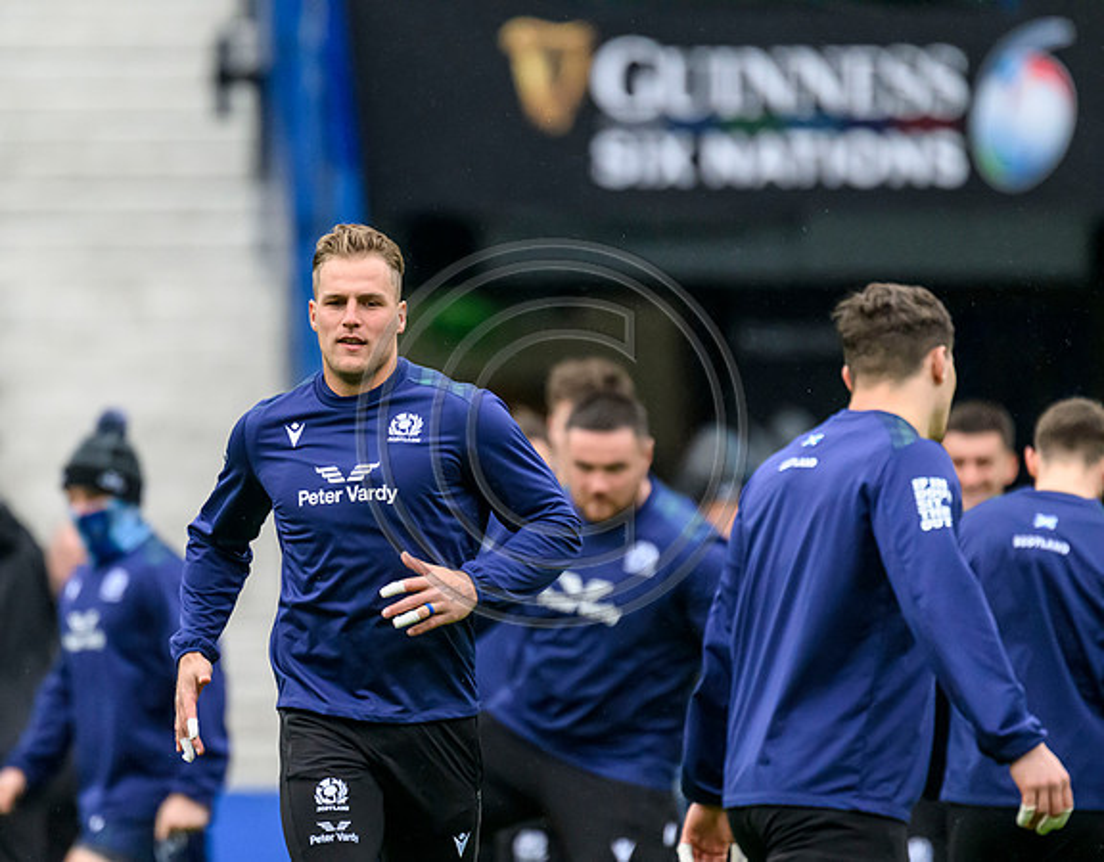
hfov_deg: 2.0
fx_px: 31083
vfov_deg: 1.6
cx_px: 390
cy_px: 476
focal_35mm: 960
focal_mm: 784
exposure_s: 1/1250
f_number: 5.6
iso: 6400
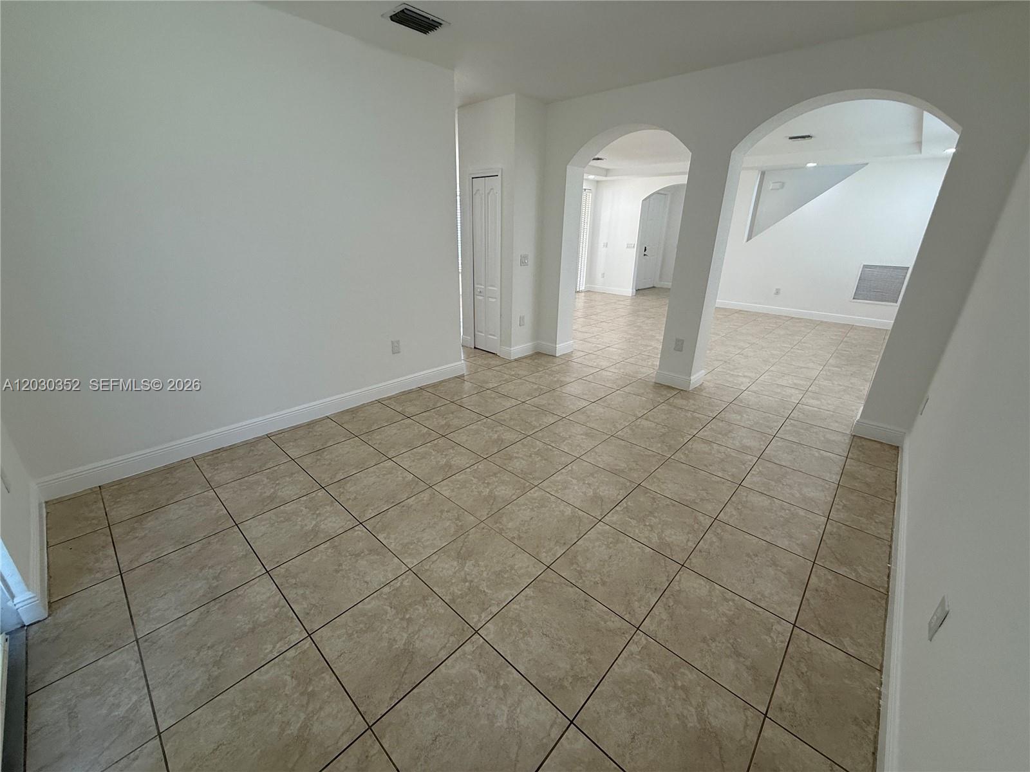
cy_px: 386
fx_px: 417
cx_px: 515
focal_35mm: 14
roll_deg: -0.9
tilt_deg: -19.9
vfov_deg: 85.7
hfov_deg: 102.1
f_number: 2.2
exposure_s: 1/120
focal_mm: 2.22
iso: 100
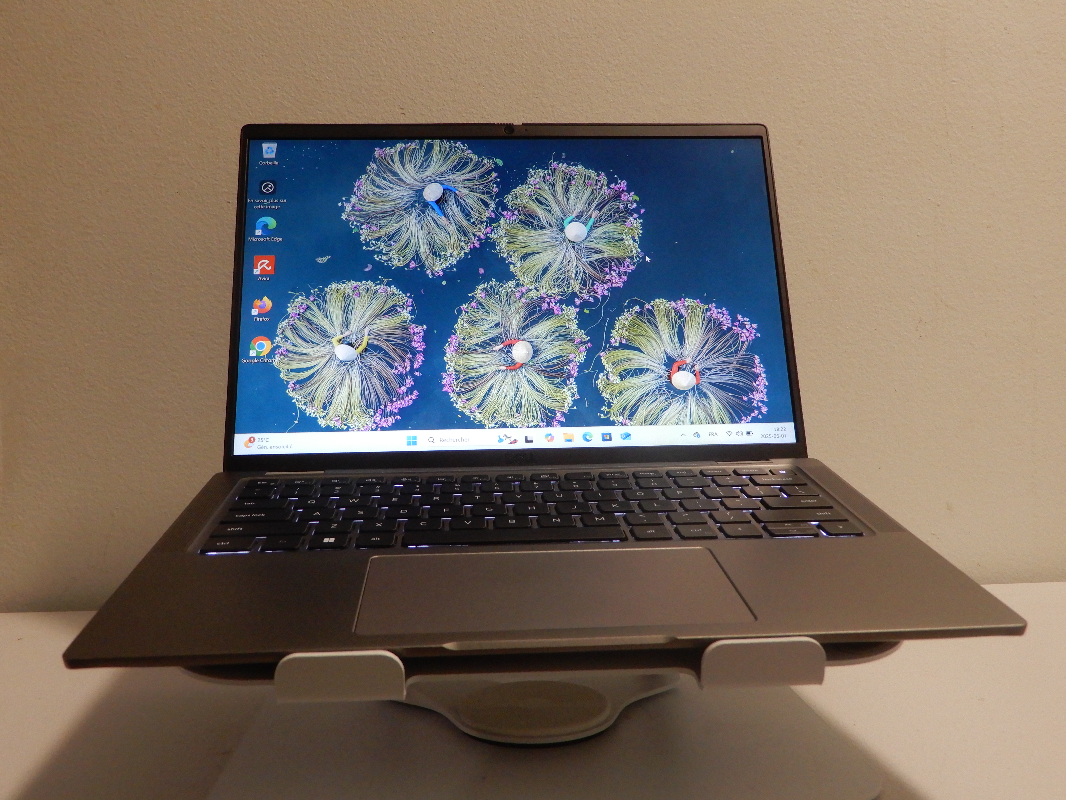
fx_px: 1078
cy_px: 400
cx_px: 533
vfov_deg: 40.7
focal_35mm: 35
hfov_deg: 52.6
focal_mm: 6.2
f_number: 4
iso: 400
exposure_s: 1/30
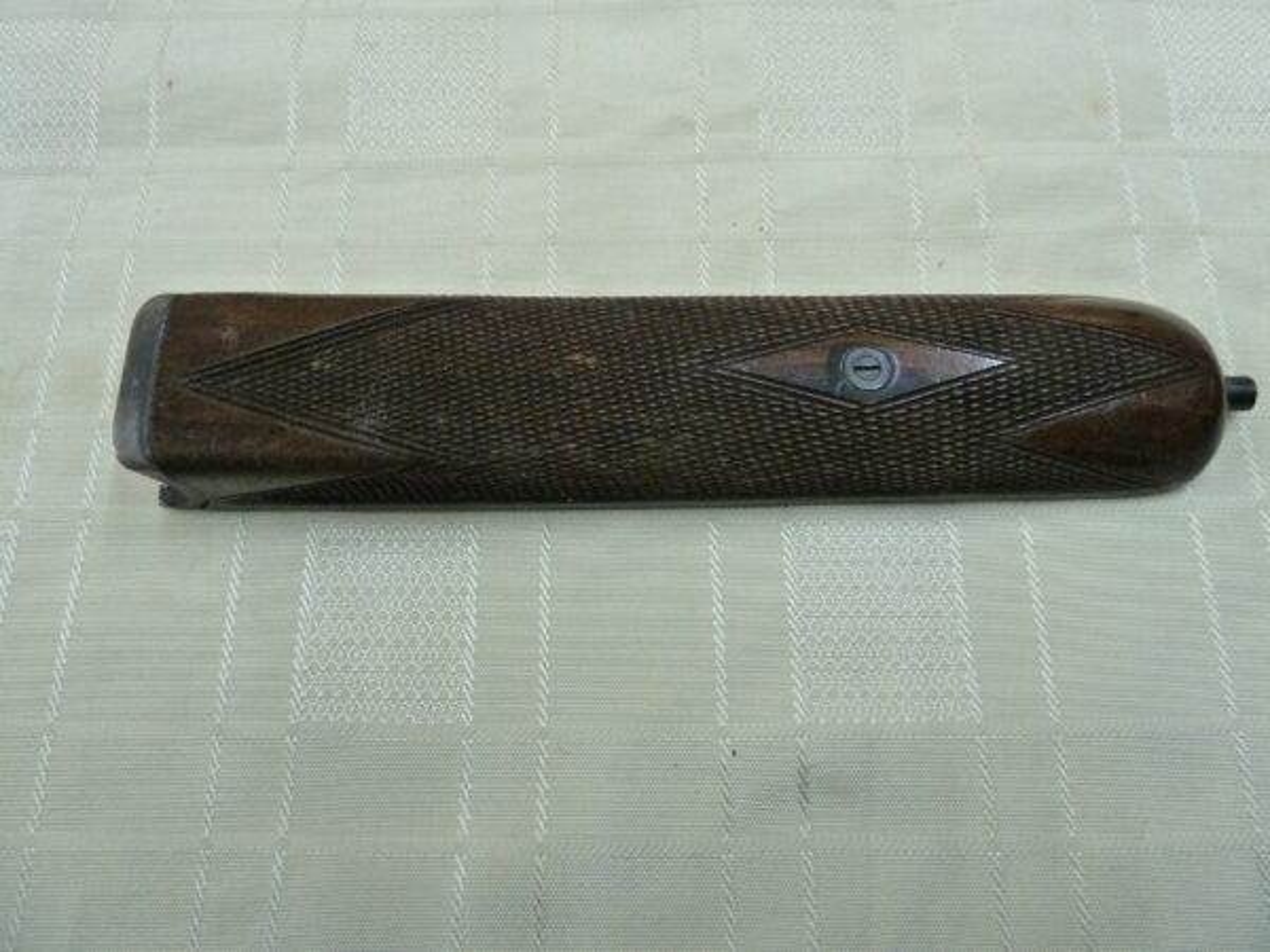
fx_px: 917
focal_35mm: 25
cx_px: 635
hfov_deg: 69.4
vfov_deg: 54.9
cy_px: 476
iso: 800
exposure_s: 1/60
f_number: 3.3
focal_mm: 4.1
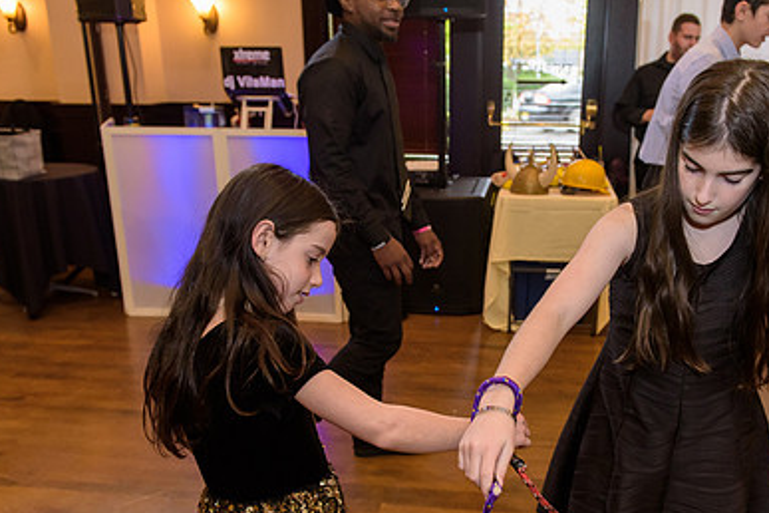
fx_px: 769
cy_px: 315
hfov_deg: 52.7
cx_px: 467
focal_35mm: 36
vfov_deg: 36.7
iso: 1250
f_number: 3.2
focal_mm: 24
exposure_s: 1/125
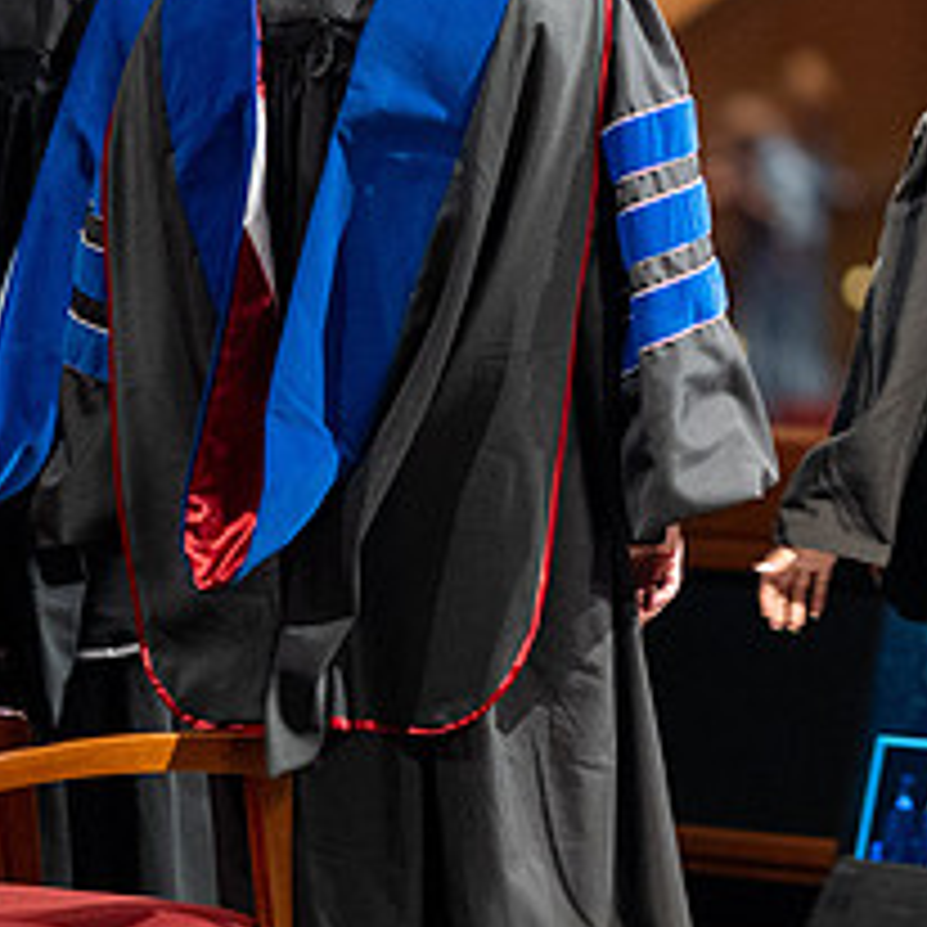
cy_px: 68
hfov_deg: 6.5
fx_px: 8089
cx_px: 1200
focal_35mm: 267
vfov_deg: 6.5
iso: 2000
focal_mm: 105
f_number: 1.4
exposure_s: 1/200
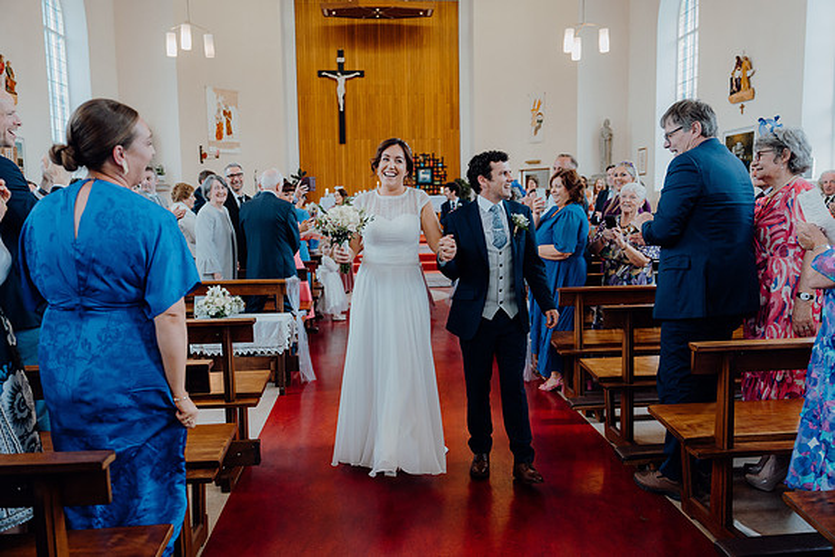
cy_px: 278
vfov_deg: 46.4
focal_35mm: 28
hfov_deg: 65.5
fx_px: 650
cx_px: 418
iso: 640
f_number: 2.8
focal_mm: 28
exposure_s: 1/200
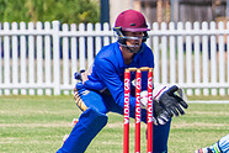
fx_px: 14057
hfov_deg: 0.9
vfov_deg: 0.6
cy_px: 65
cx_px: 333
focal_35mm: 2210
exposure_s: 1/2500
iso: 400
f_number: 6.3
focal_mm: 400
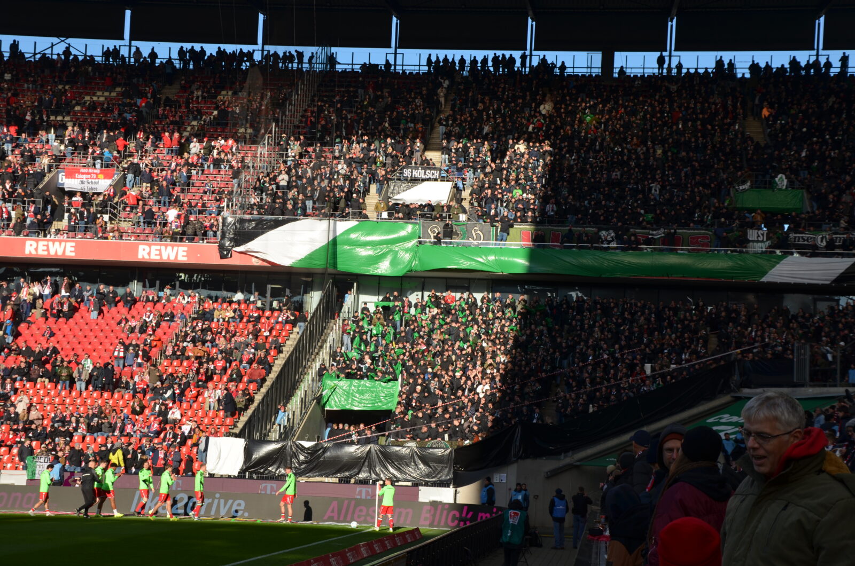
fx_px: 1493
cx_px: 428
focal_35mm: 63
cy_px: 283
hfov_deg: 32.0
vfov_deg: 21.5
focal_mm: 42
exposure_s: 1/250
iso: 110
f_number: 8
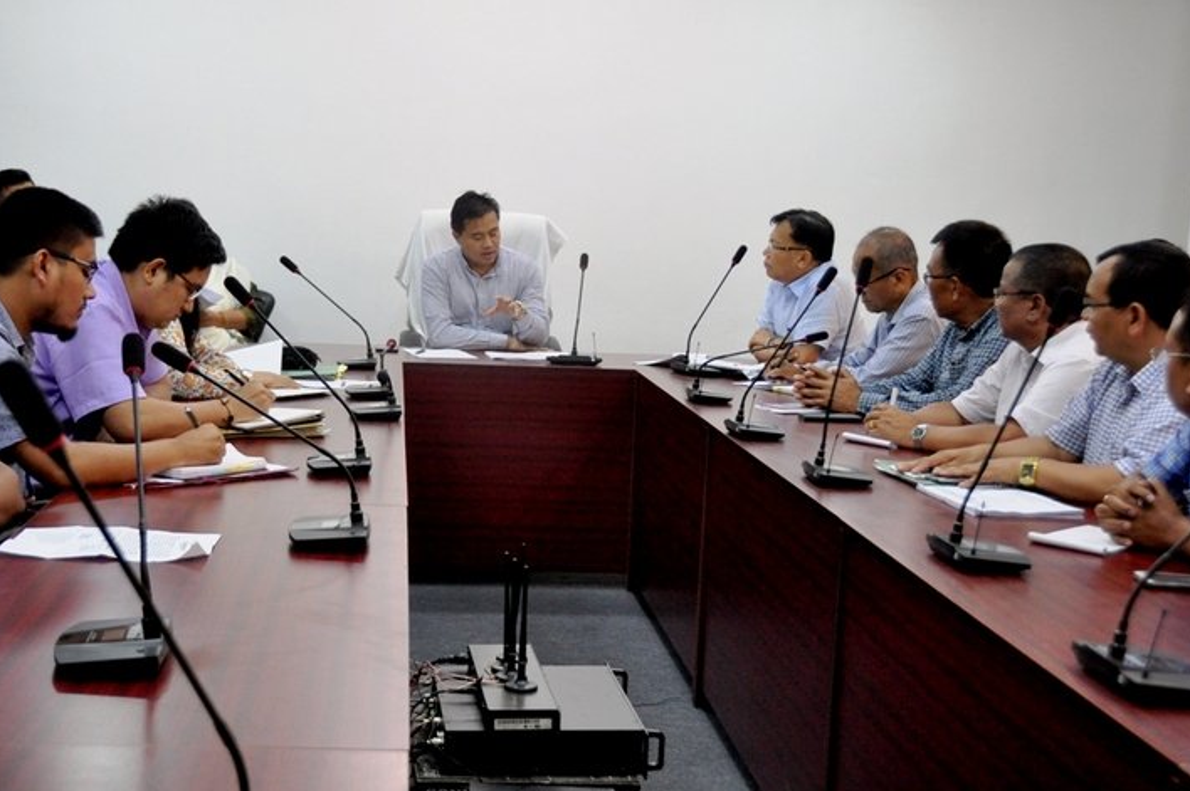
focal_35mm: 53
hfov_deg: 37.8
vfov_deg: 25.7
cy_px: 445
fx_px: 1736
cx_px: 550
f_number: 4
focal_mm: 31
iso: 1250
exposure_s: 1/100
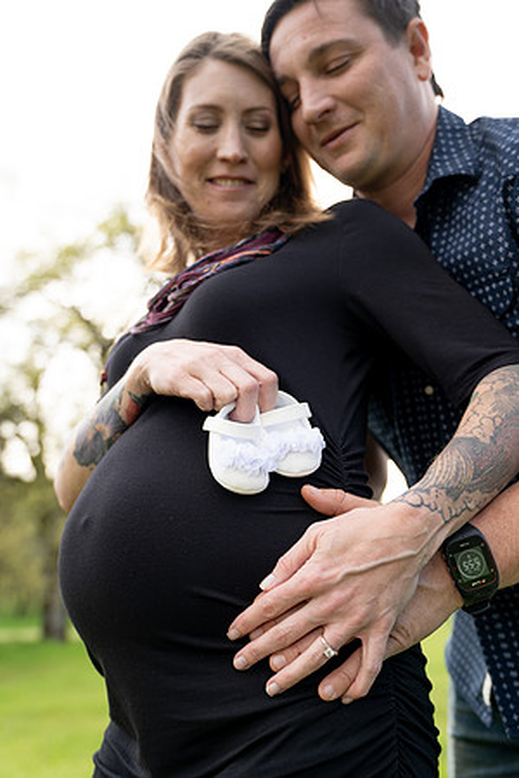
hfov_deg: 36.9
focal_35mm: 36
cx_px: 260
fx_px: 778
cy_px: 389
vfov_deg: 53.1
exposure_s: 1/125
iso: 125
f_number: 3.2
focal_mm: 36
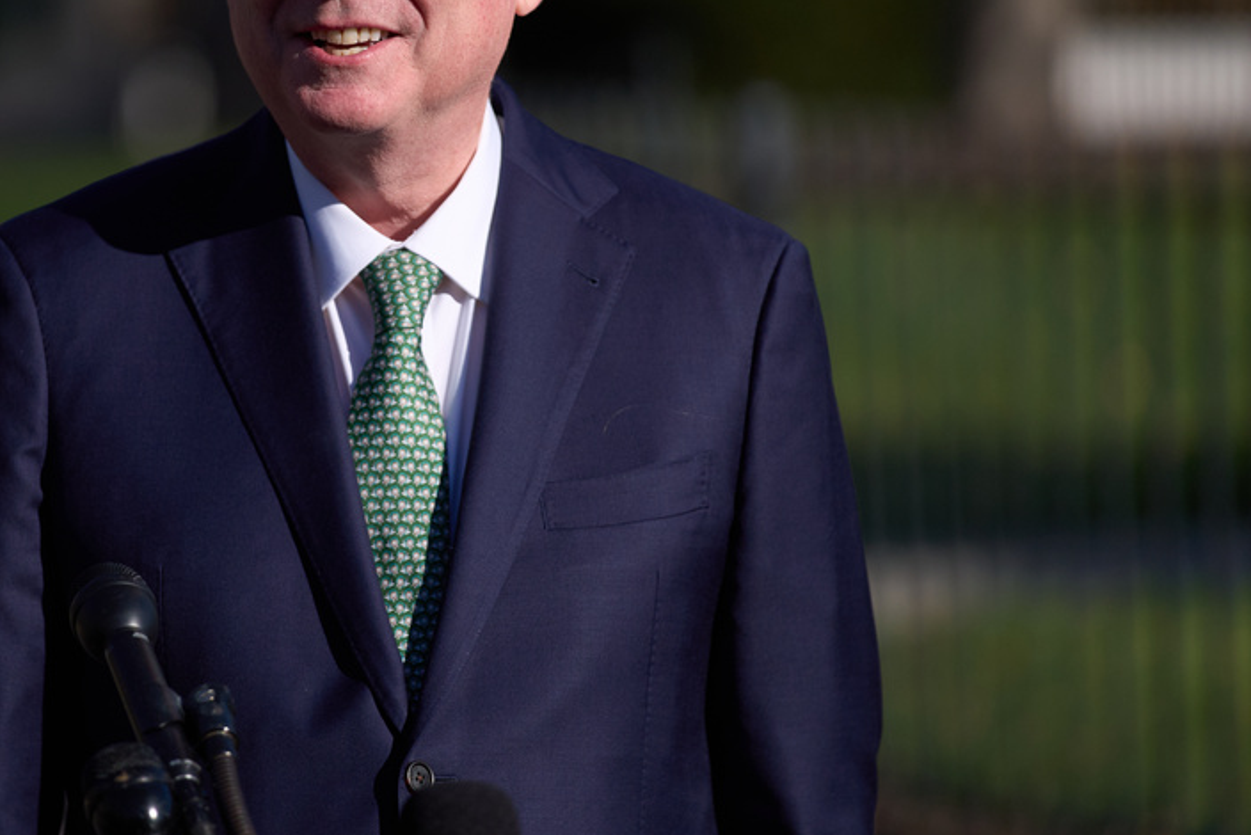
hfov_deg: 8.1
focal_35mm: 253
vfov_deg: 5.4
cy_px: 246
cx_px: 384
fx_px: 8795
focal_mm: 174
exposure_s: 1/12800
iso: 250
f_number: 2.8
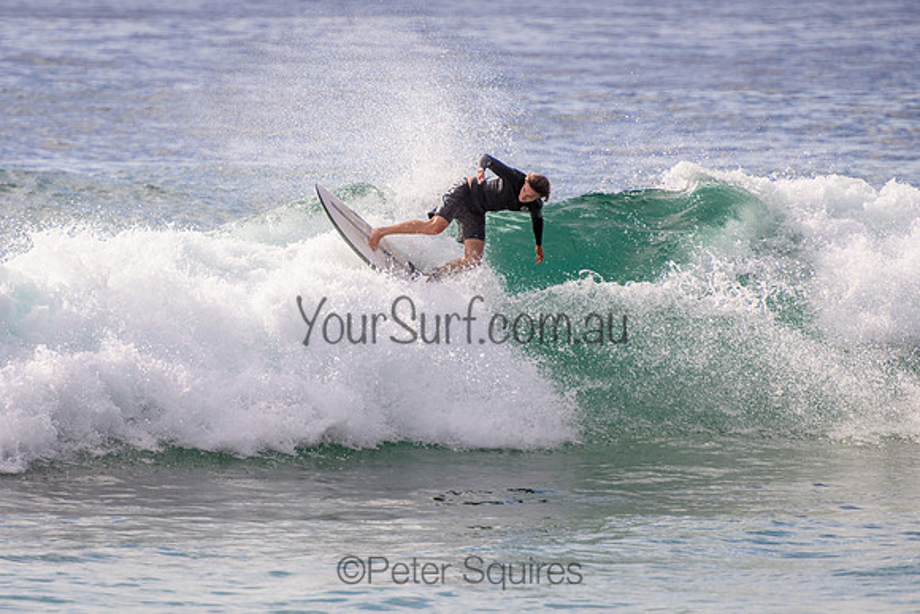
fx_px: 14063
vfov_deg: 2.5
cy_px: 304
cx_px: 315
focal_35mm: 550
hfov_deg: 3.7
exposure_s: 1/2000
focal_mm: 400
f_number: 5.6
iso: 180
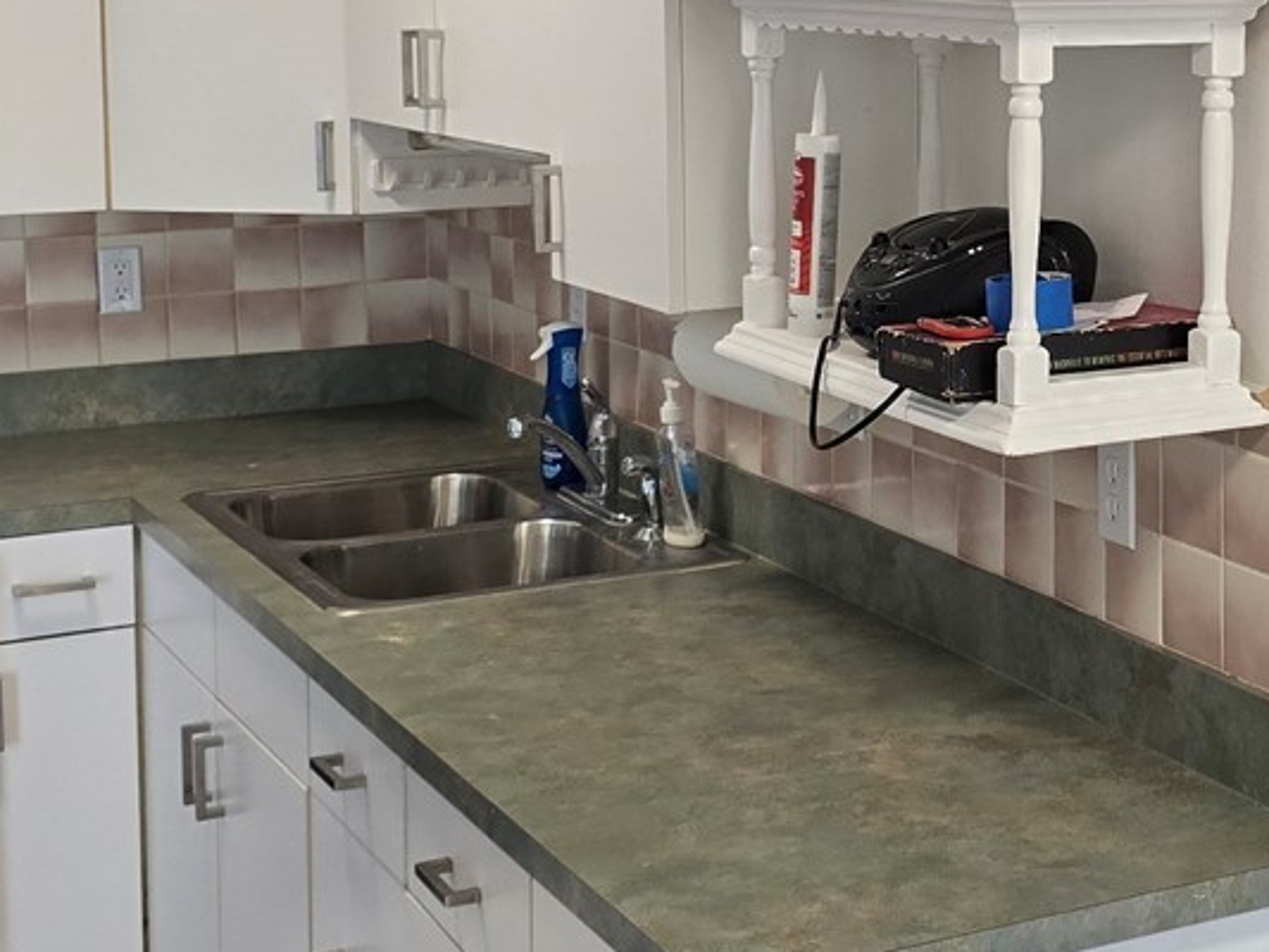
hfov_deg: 27.2
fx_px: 2530
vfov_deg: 21.1
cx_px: 1129
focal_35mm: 69
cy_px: 217
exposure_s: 1/120
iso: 100
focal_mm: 6.3
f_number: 1.7
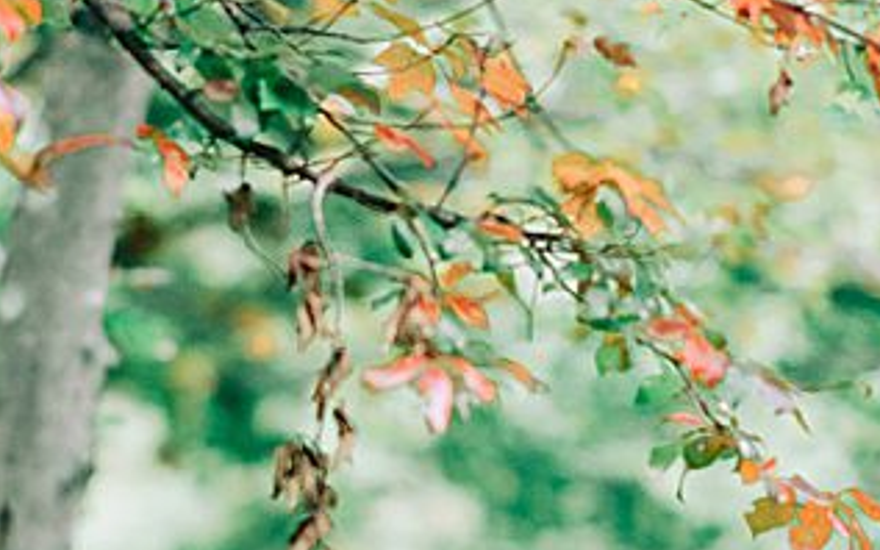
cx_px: 303
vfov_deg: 2.8
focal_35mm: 476
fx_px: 11414
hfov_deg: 4.4
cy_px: 736
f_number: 1.4
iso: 500
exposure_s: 1/1000
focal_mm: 105
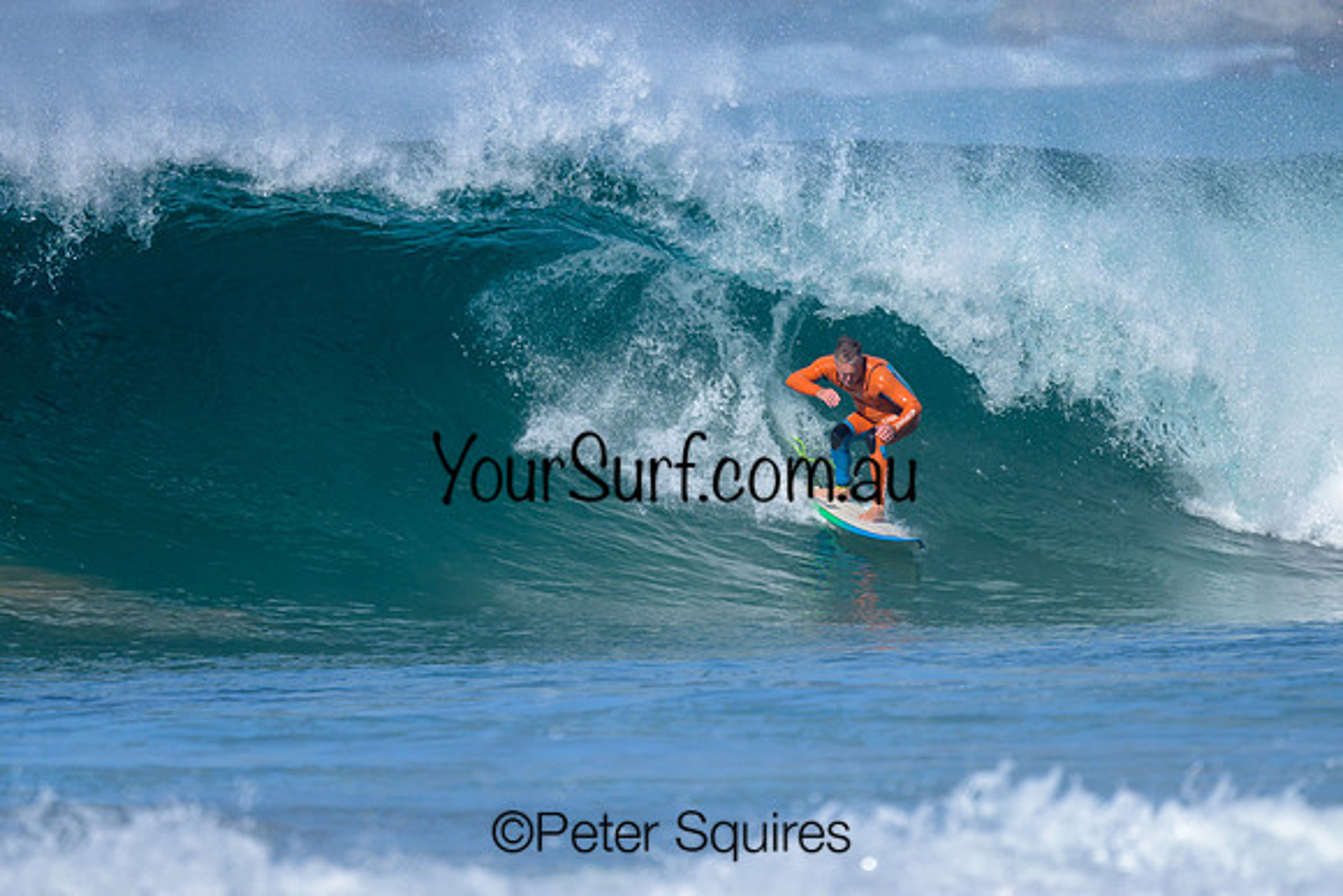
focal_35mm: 1100
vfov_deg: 1.3
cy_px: 412
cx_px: 650
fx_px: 41042
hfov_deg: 1.9
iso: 250
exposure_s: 1/2000
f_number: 6.3
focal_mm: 800
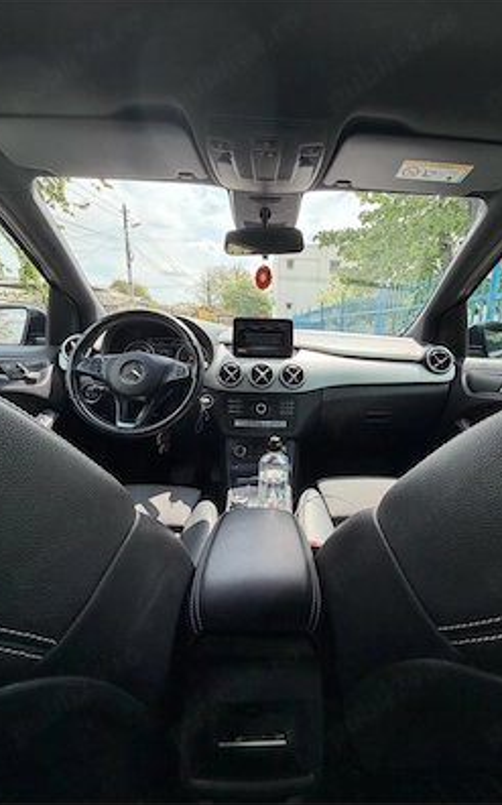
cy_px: 402
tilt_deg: -13.2
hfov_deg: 74.5
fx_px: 329
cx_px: 274
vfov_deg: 101.5
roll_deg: -0.8
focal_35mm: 15
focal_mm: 2.22
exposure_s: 1/228
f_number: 2.2
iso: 50
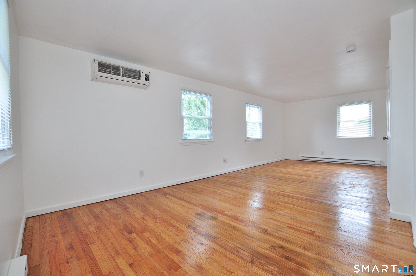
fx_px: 173
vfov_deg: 77.2
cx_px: 208
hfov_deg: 100.5
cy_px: 138
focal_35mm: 15
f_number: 5
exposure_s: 1/50
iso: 320
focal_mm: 10
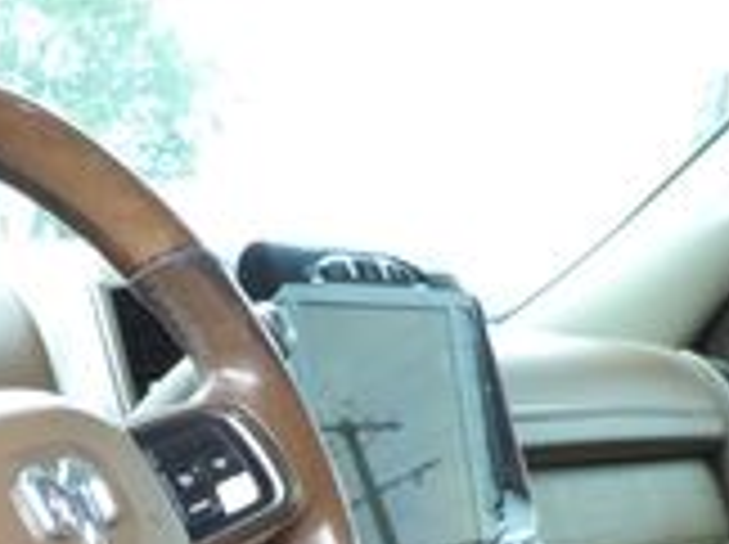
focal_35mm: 95
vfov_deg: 14.3
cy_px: 859
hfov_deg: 20.0
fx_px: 1998
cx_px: -27
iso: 90
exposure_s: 1/30
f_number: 3
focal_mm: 4.3
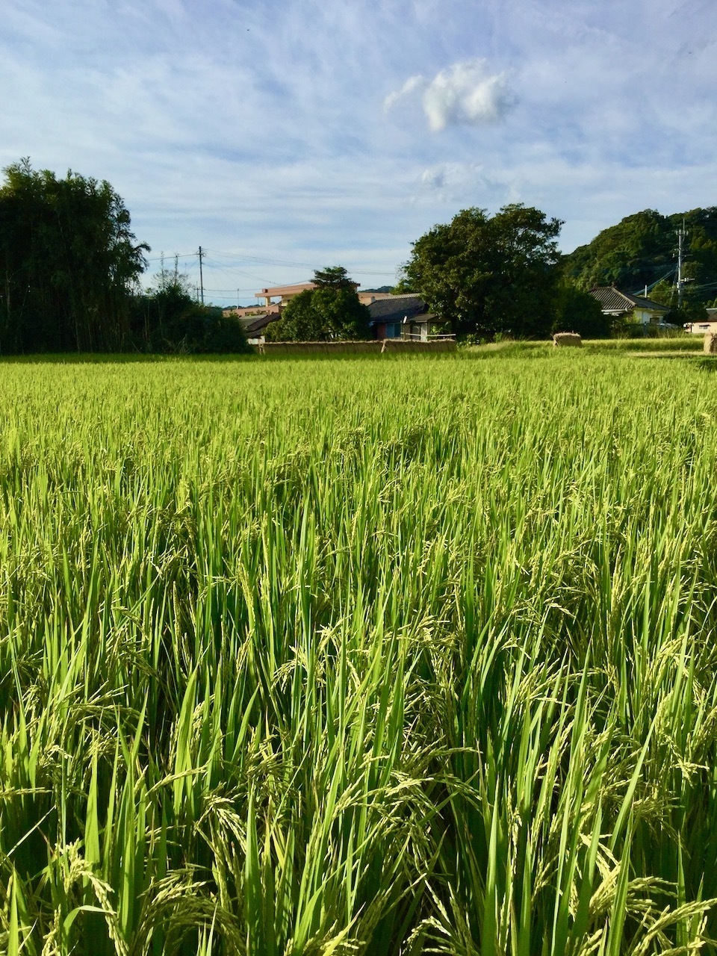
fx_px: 856
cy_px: 478
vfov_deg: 58.4
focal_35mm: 31
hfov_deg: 45.4
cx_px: 358
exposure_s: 1/1404
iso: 25
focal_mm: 3.3
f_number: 2.4
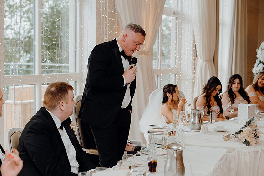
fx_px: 499
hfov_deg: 29.6
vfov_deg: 20.0
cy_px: 88
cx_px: 132
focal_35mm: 68
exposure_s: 1/160
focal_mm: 68
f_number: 3.5
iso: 640
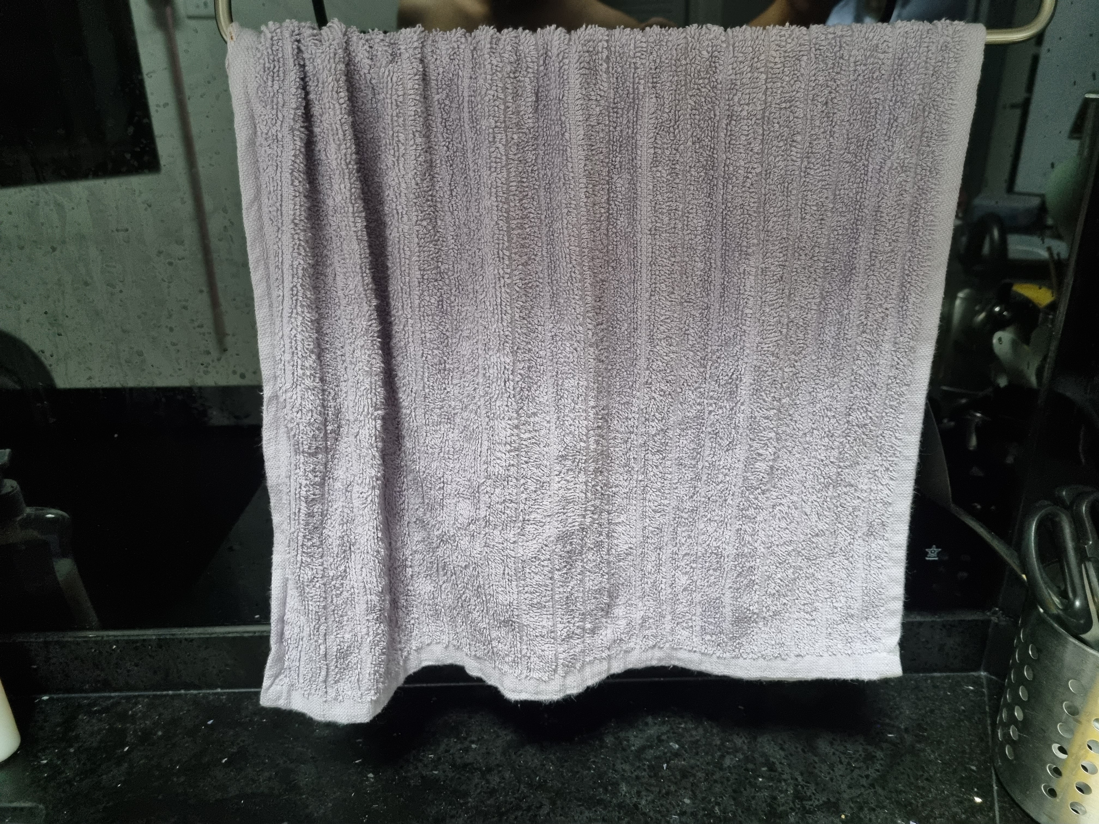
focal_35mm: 26
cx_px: 550
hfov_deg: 67.3
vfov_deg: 53.1
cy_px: 412
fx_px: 825
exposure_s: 1/50
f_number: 1.8
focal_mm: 5.4
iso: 800
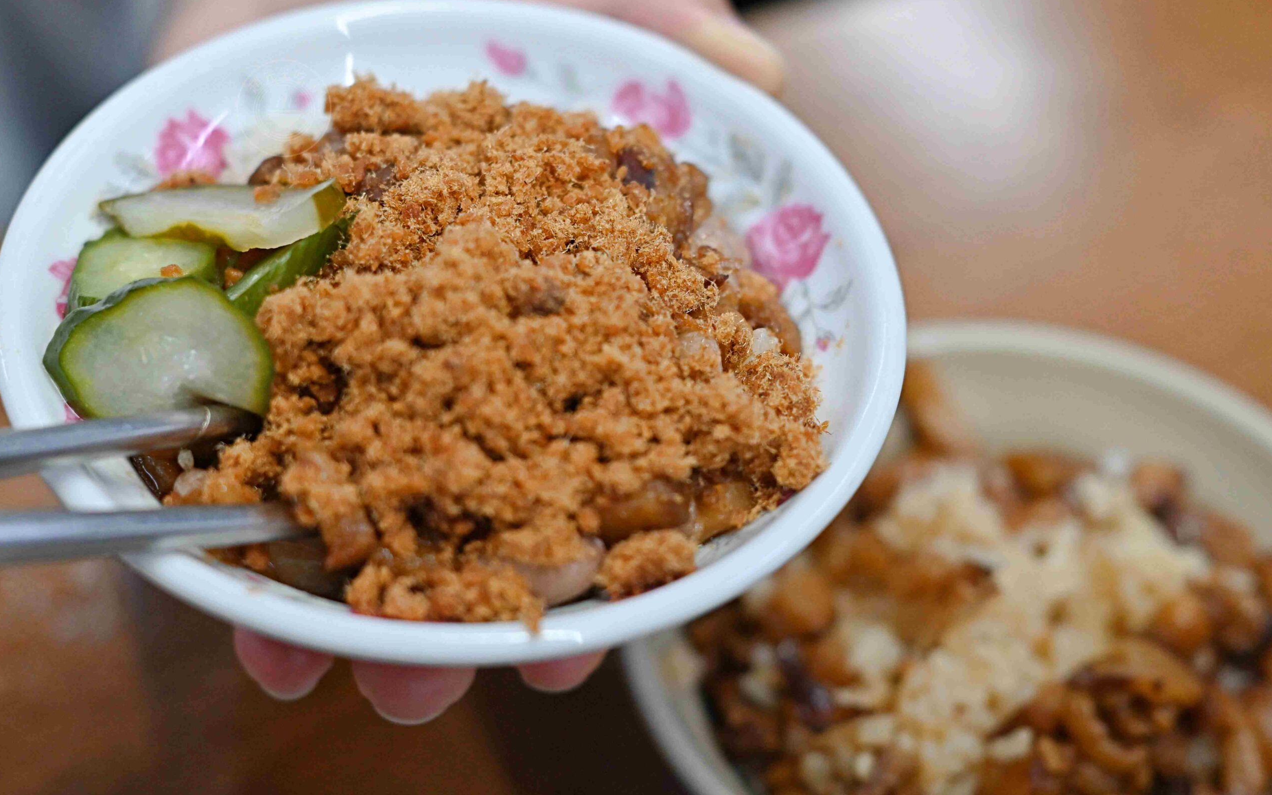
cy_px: 389
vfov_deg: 16.9
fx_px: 2669
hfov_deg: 26.8
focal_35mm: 77
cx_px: 636
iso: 900
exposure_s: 1/200
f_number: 2.5
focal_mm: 50
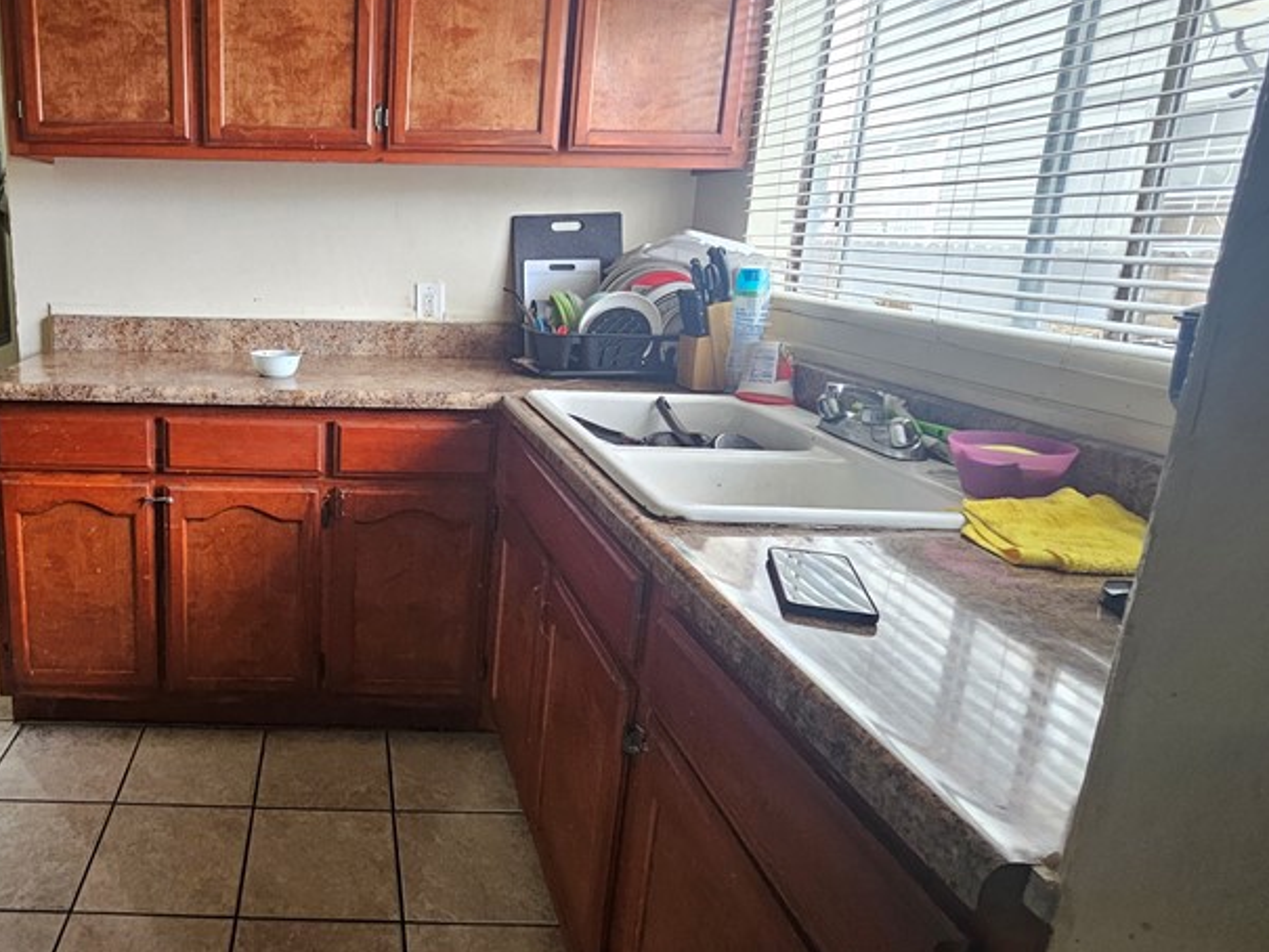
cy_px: 436
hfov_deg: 71.3
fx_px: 807
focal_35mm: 22
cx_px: 321
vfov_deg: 61.0
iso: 160
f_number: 2.2
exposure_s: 1/60
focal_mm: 1.7
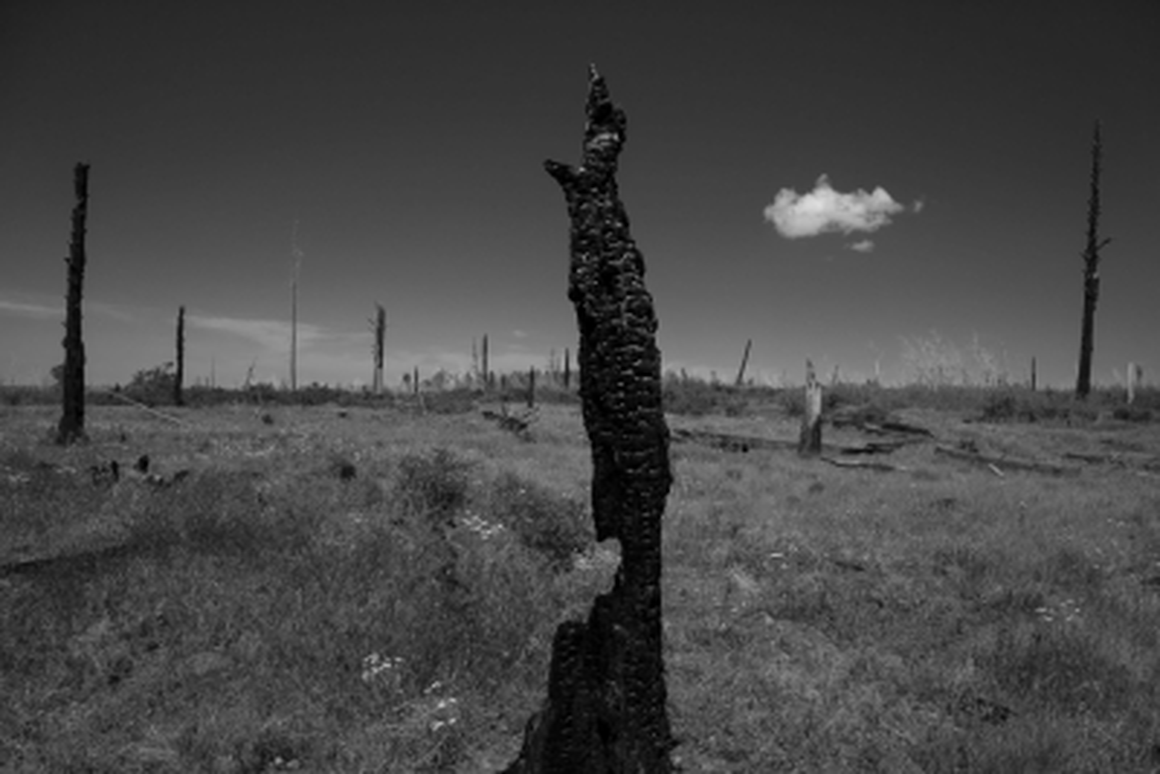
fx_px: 774
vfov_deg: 53.2
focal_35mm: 24
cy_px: 387
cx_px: 580
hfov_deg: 73.7
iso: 100
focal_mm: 24
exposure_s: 1/1000
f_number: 5.6
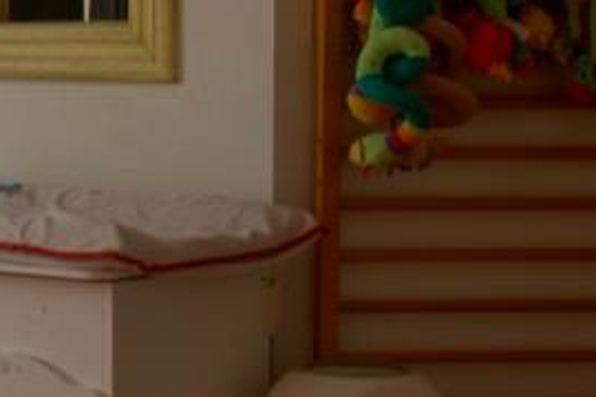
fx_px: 2400
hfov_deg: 12.4
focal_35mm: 145
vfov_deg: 9.4
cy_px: 55
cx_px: -614
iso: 100
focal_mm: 28
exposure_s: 1/50
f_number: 4
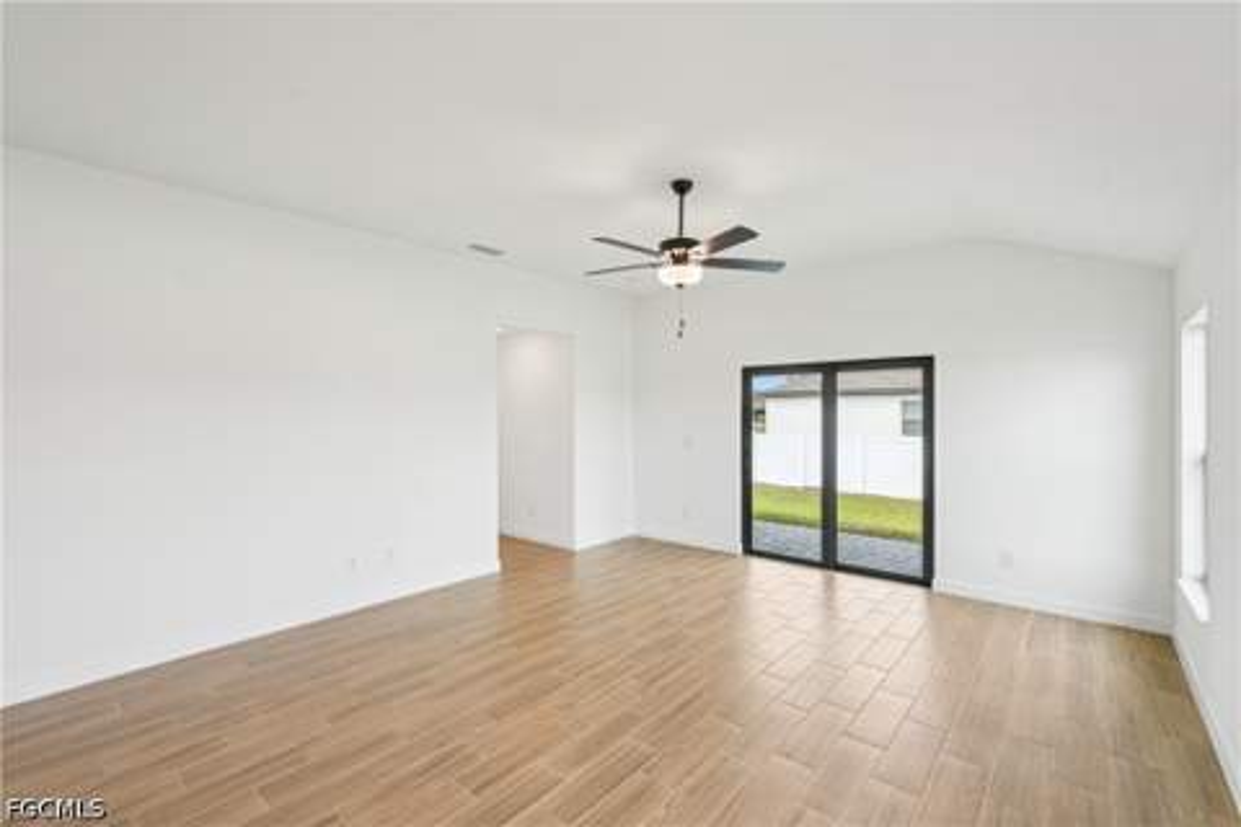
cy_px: 414
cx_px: 620
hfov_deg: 96.7
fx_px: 552
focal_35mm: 16
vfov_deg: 73.7
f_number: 8
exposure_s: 1/80
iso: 400
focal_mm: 16
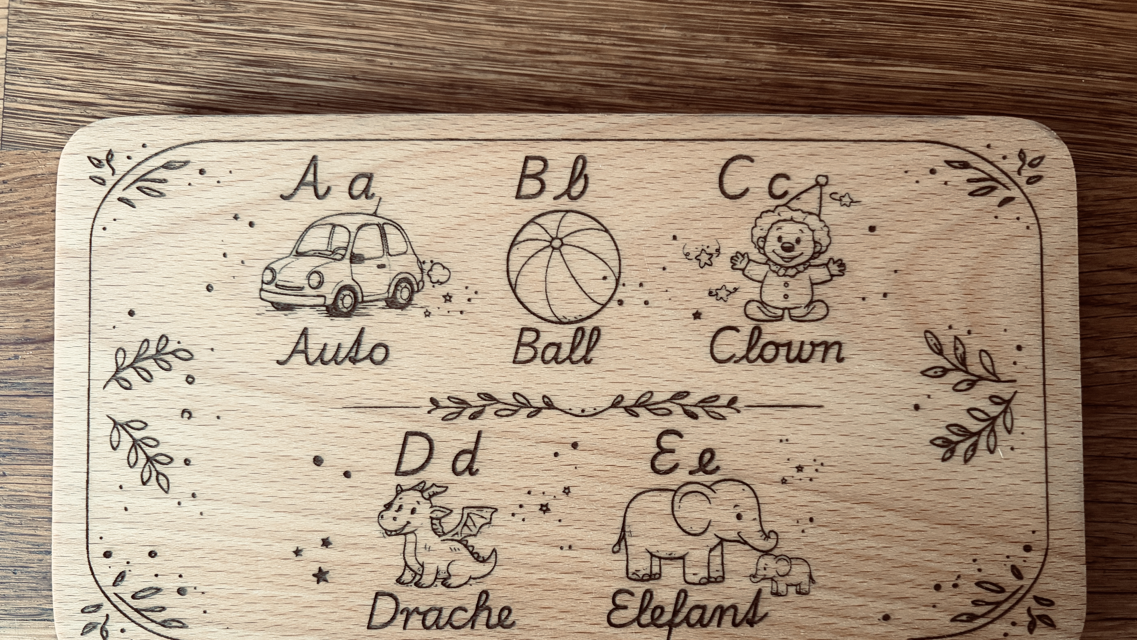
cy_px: 406
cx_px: 578
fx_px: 874
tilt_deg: -87.9
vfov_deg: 39.9
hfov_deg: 66.1
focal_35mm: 29
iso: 400
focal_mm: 5.96
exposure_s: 1/60
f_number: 1.6
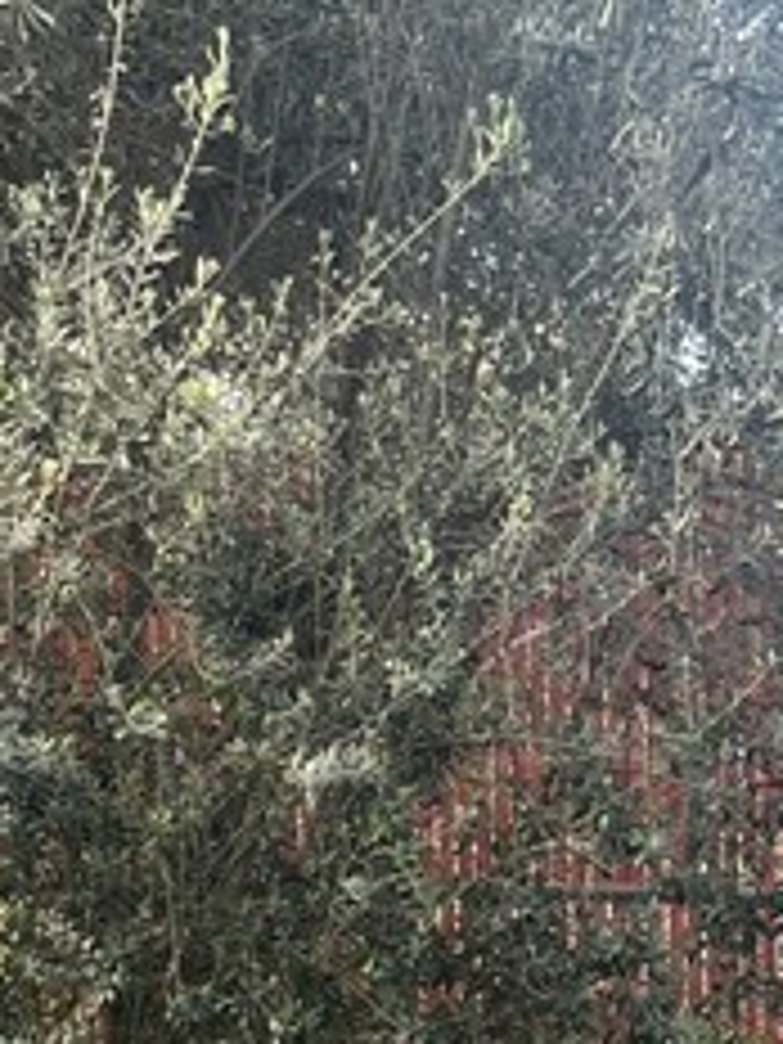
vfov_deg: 14.7
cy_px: 1935
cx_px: 531
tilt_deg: -18.9
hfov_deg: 12.9
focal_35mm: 115
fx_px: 3468
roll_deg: +0.2
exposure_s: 1/285
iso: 50
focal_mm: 5.1
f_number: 1.6
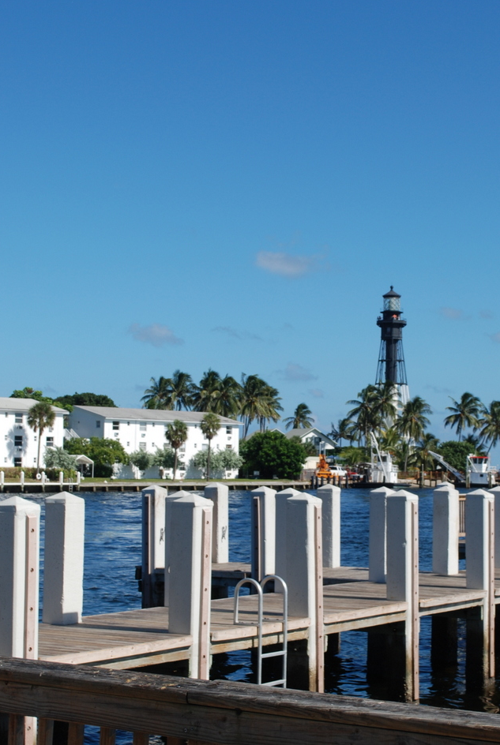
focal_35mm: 61
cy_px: 387
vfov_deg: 32.8
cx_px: 309
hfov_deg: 22.3
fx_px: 1266
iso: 100
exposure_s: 1/320
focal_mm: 32
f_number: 9
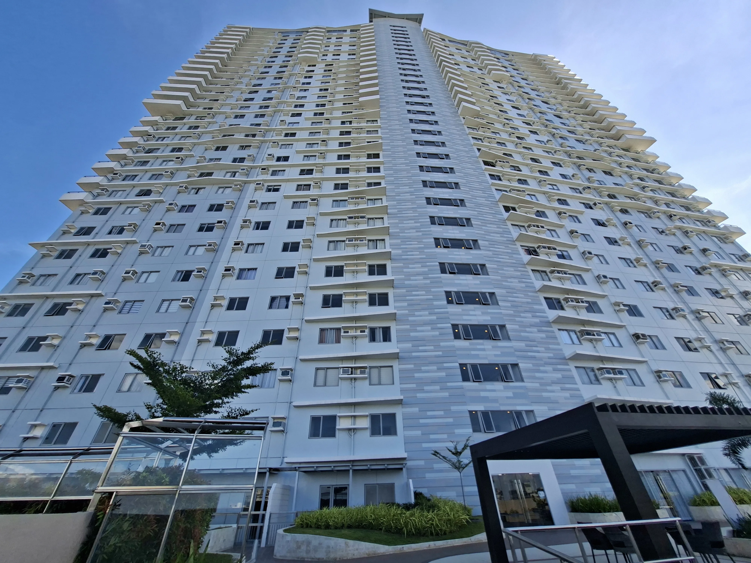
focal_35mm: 13
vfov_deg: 89.9
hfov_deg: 106.2
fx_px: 282
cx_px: 376
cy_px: 282
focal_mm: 1.74
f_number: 2.2
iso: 40
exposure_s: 1/806
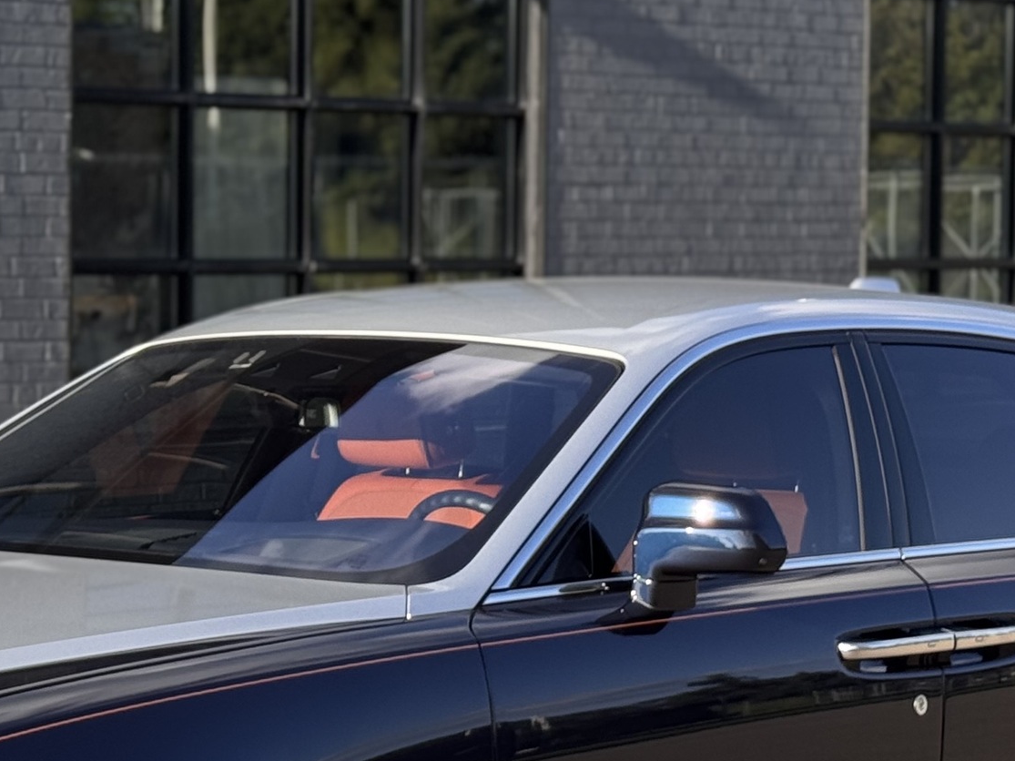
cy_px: 411
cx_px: 279
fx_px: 3635
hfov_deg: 15.8
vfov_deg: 11.9
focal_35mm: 124
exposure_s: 1/1637
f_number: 1.78
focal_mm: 6.76
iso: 64
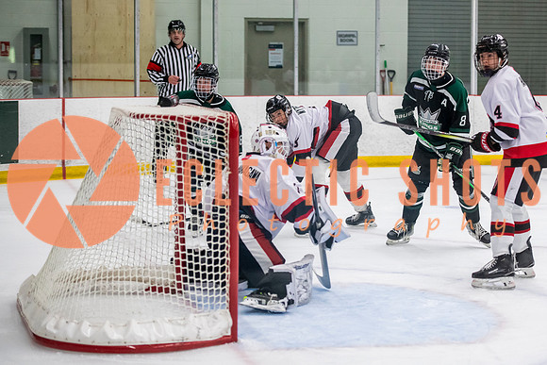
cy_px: 166
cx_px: 360
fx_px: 1715
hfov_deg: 18.1
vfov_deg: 12.1
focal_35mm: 113
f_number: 3.2
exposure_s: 1/640
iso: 3200
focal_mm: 85
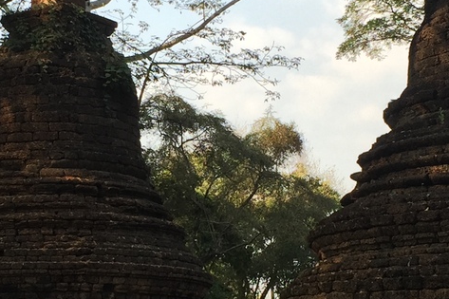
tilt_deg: +7.3
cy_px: 223
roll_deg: -1.5
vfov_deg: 13.4
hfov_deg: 20.0
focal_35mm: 102
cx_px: 178
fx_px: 1272
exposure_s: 1/430
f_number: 2.2
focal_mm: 4.15
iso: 32
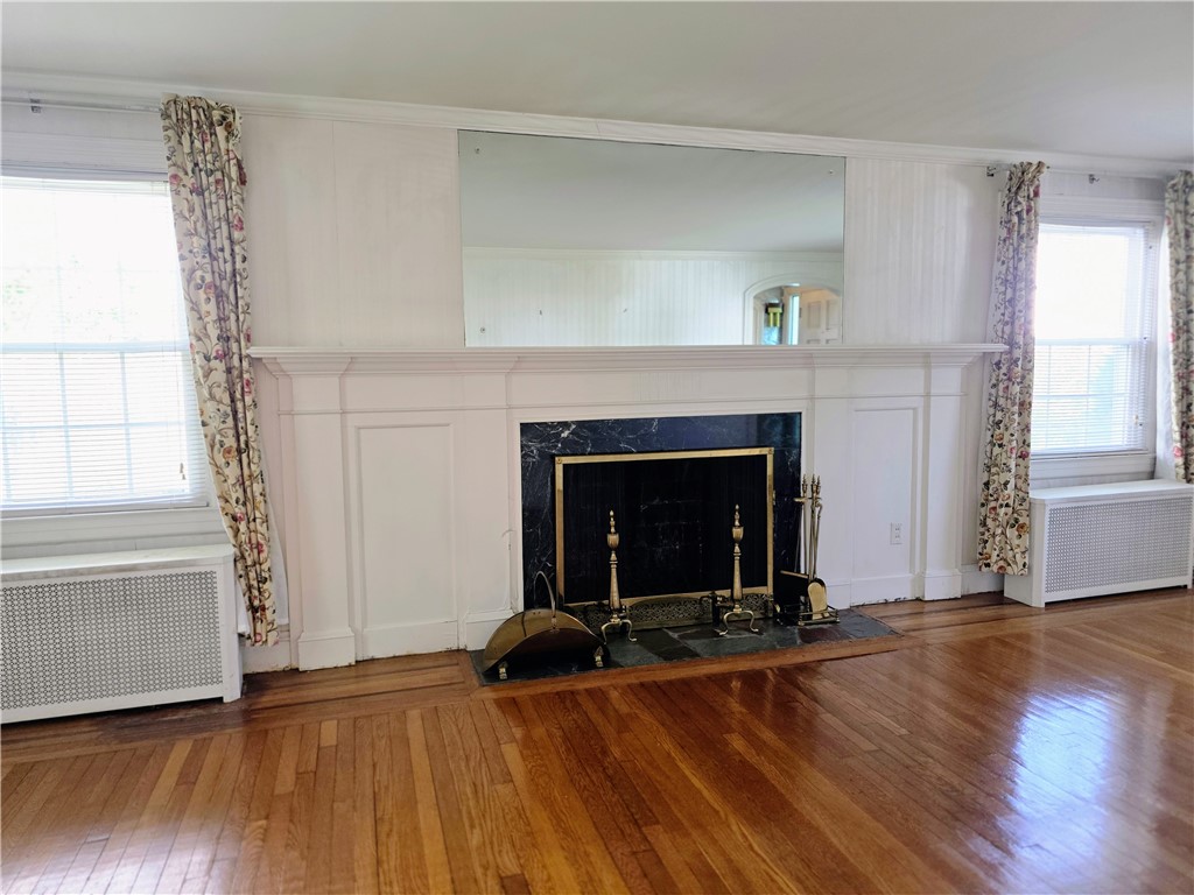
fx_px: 793
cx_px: 597
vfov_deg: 58.9
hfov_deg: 73.9
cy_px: 448
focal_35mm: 23
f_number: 1.7
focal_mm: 6.3
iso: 250
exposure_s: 1/180
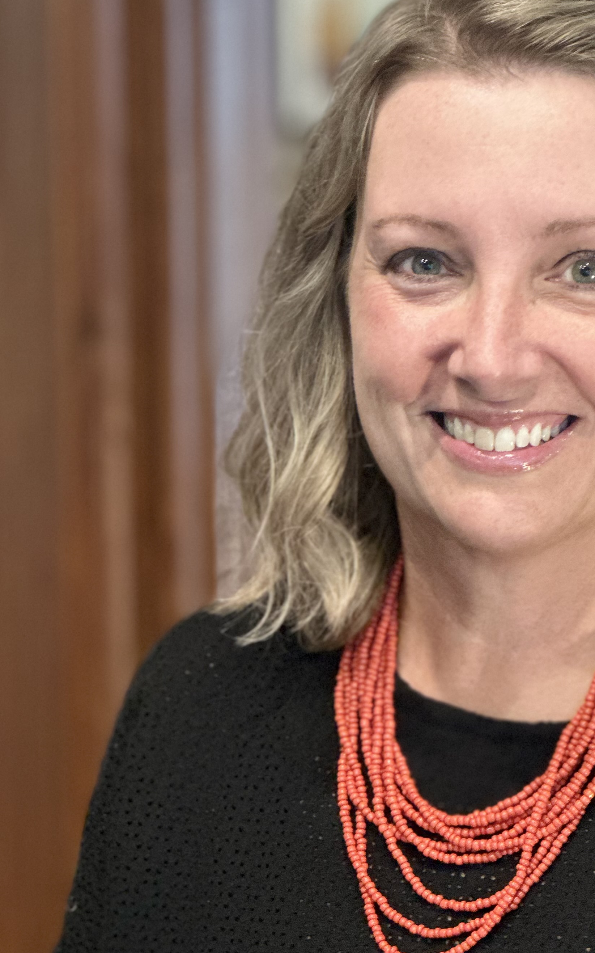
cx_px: 541
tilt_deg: -9.2
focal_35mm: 125
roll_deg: -0.5
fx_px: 3244
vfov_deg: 16.7
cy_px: 525
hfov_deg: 10.4
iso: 400
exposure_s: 1/30
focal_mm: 9
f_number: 2.8
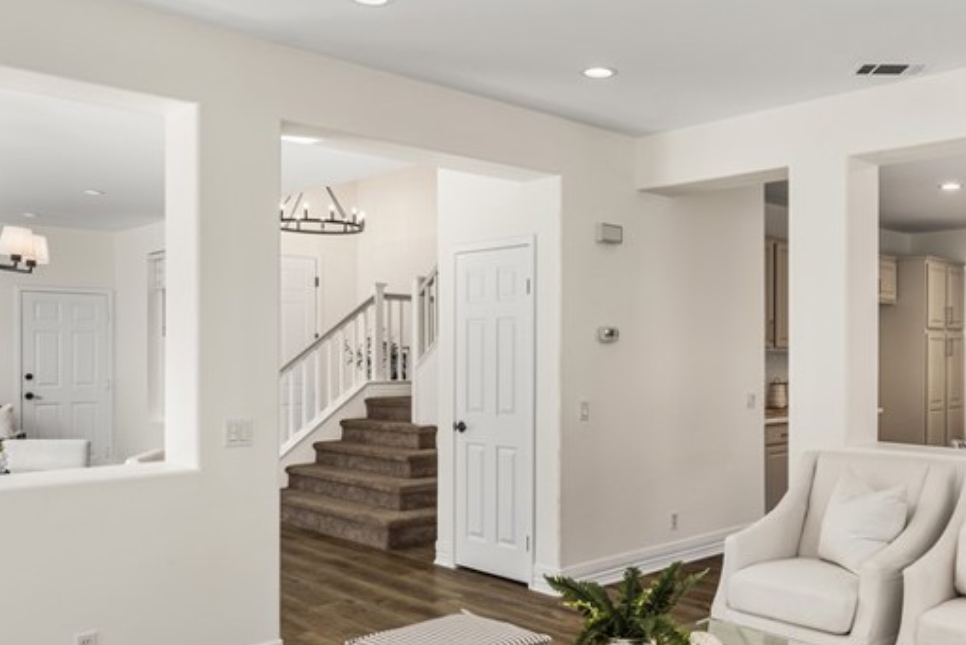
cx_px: 591
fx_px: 832
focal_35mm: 31
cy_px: 367
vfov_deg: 42.3
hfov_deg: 59.6
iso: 80
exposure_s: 1/40
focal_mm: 15.5
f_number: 5.6
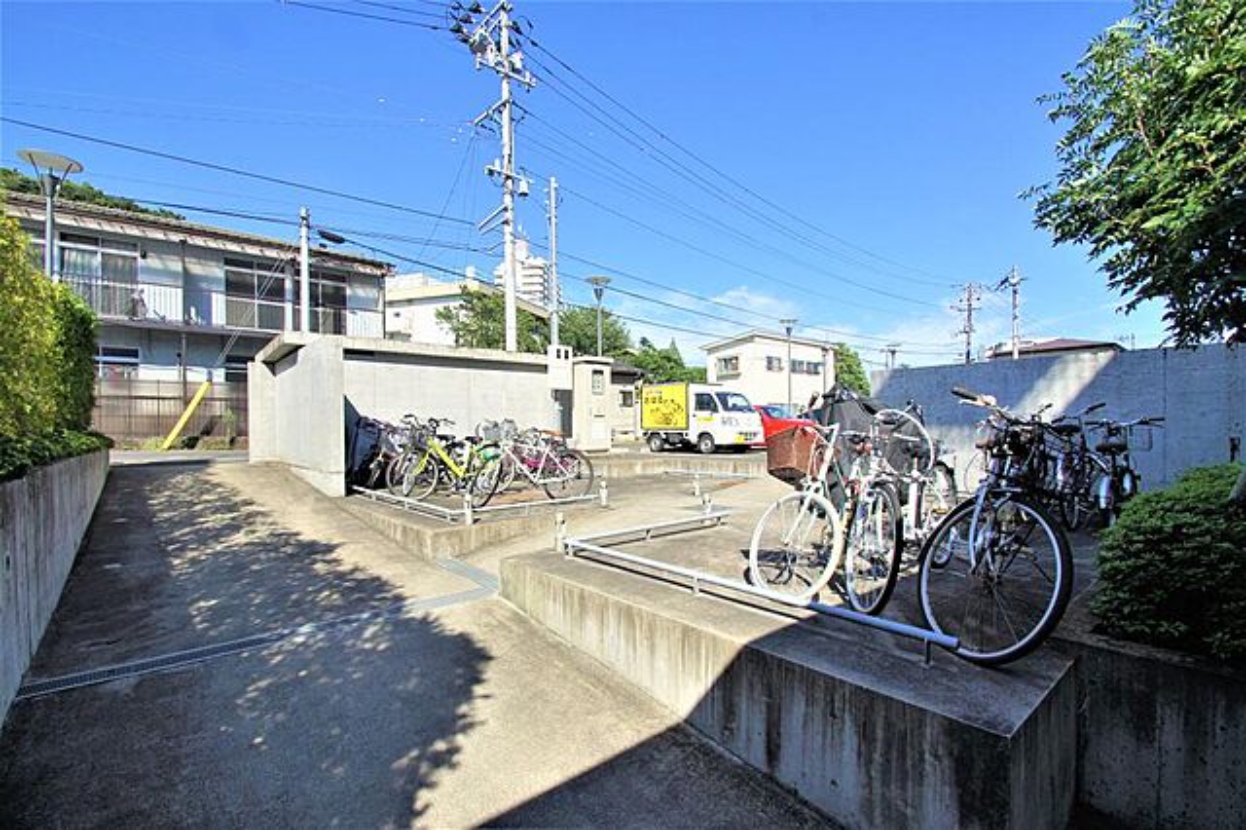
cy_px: 415
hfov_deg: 100.4
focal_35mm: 15
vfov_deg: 77.3
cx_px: 623
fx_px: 519
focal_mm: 10
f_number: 11
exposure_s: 1/160
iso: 100
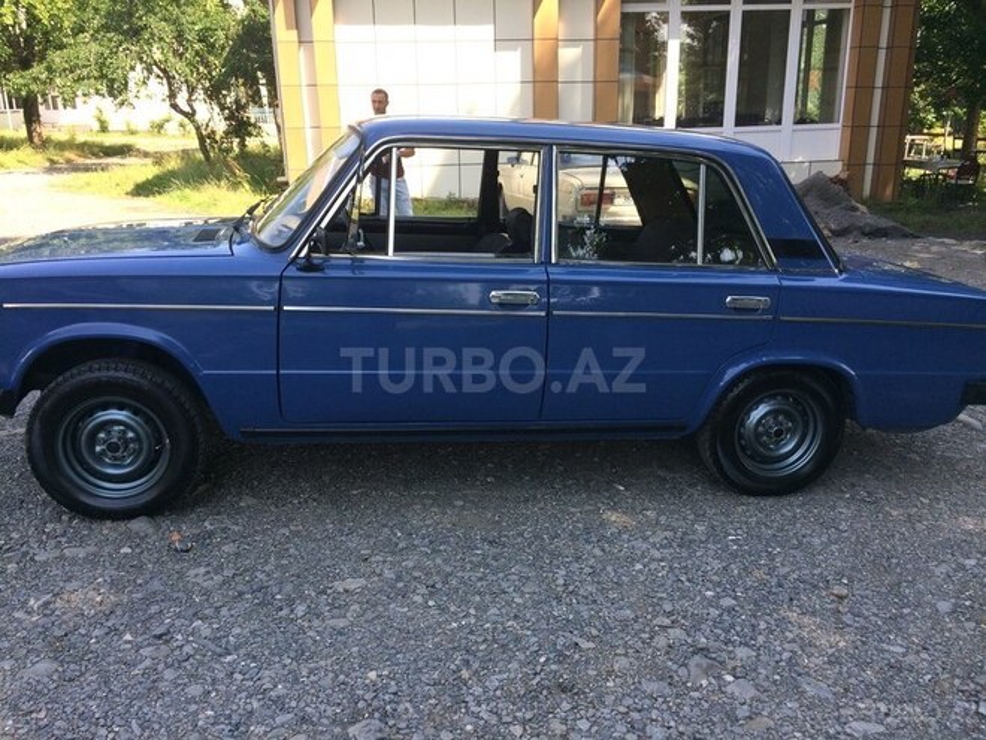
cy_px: 370
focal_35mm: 29
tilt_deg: -15.3
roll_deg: +0.1
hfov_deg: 61.7
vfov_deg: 48.2
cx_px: 493
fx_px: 826
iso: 32
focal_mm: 4.15
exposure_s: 1/466
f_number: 2.2
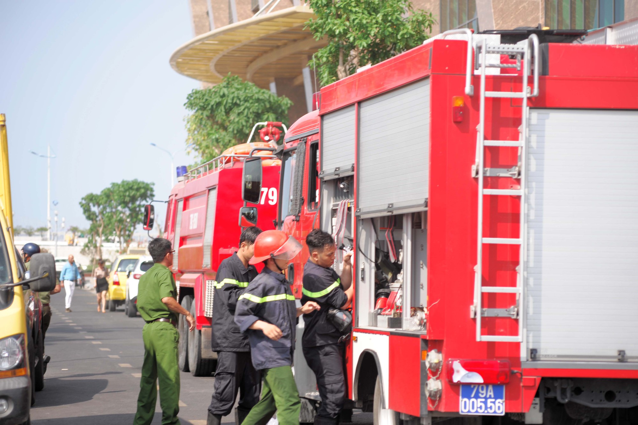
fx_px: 2055
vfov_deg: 11.8
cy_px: 212
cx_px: 319
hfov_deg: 17.7
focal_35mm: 116
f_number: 4.2
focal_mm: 116
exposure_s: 1/500
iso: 200
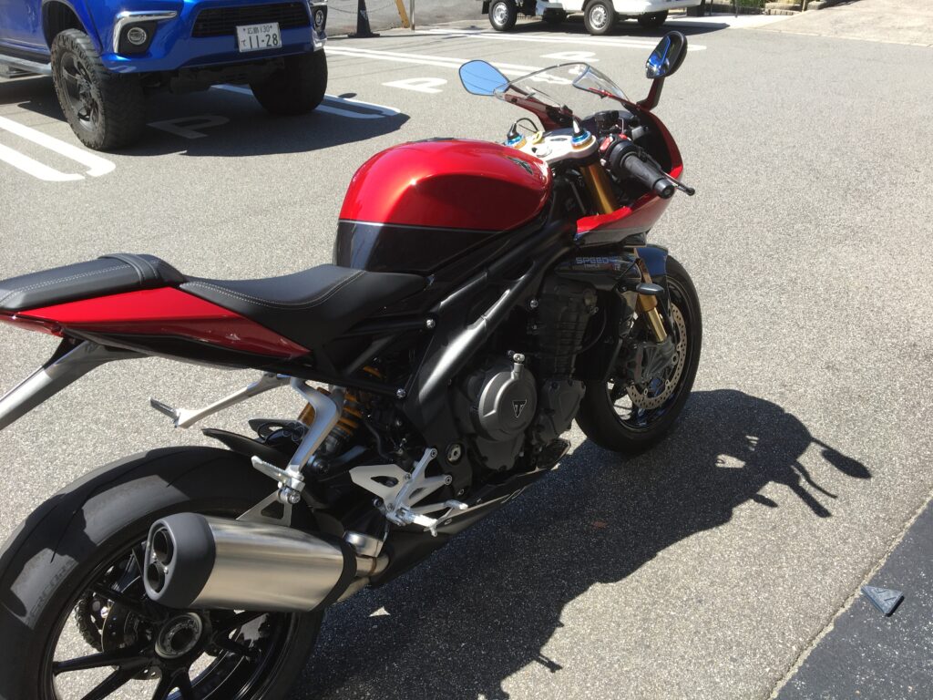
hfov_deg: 61.7
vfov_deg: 48.2
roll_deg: +0.3
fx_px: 782
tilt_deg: -27.2
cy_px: 350
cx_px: 466
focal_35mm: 29
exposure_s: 1/561
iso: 25
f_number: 2.2
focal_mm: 4.15
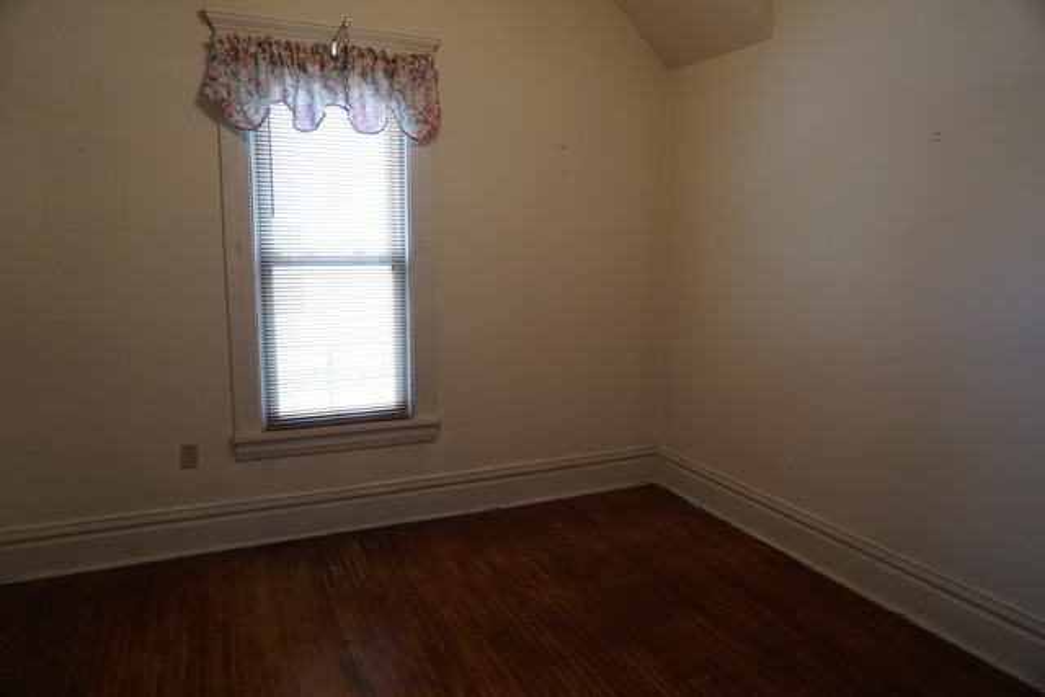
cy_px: 348
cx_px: 522
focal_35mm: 24
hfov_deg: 73.7
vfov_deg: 53.2
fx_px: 697
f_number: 4
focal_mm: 16
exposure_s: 1/160
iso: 1250
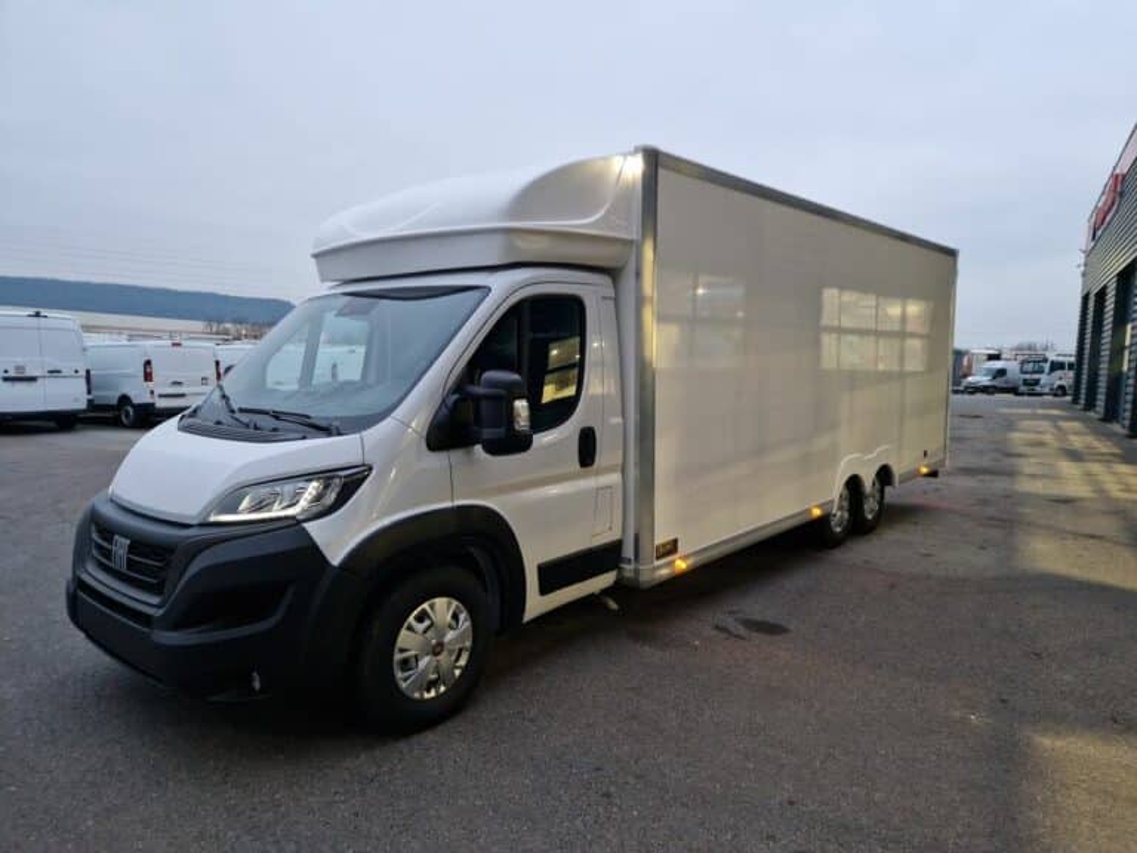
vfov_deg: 58.9
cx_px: 568
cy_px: 426
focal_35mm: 23
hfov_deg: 73.9
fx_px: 755
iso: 100
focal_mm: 5.4
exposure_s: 1/100
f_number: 1.8
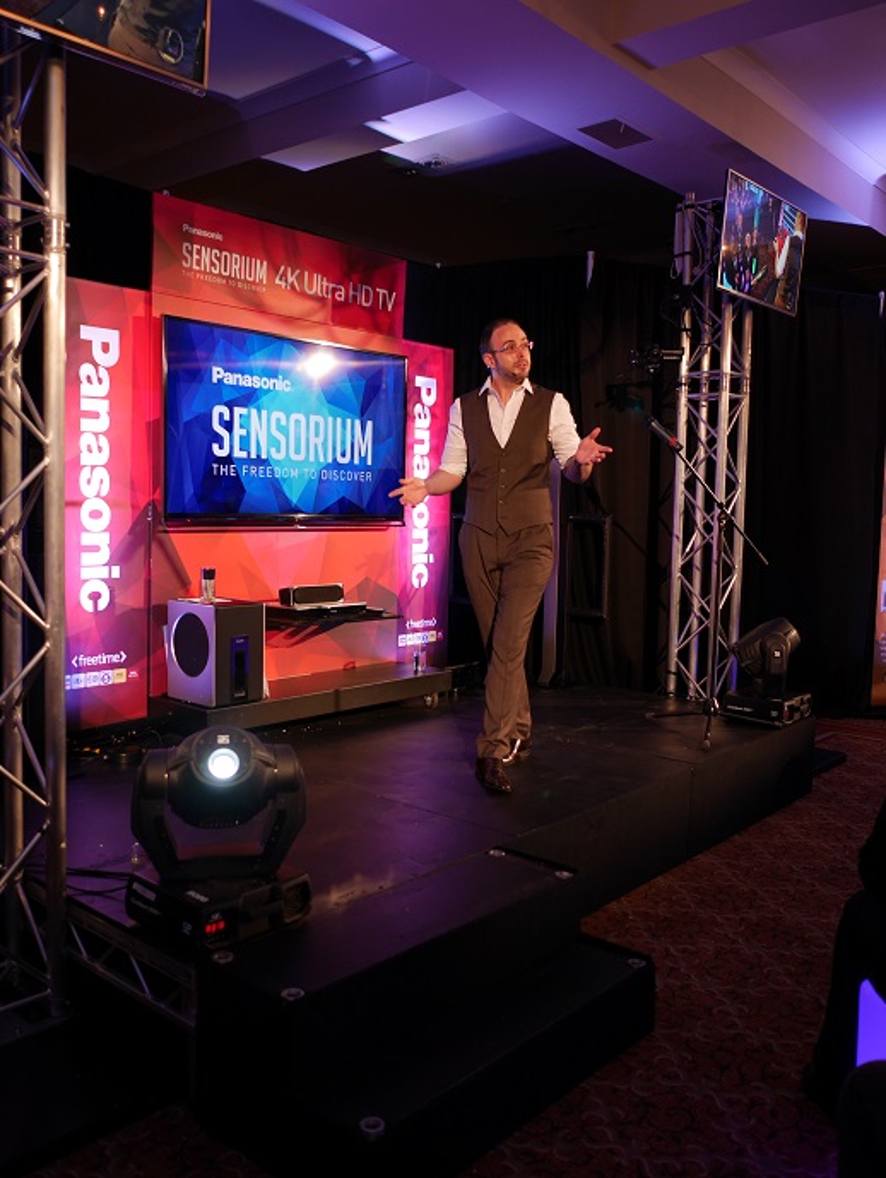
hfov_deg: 46.9
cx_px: 443
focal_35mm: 30
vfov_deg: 59.9
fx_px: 1022
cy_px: 589
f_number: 1.7
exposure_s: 1/80
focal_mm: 15
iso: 200
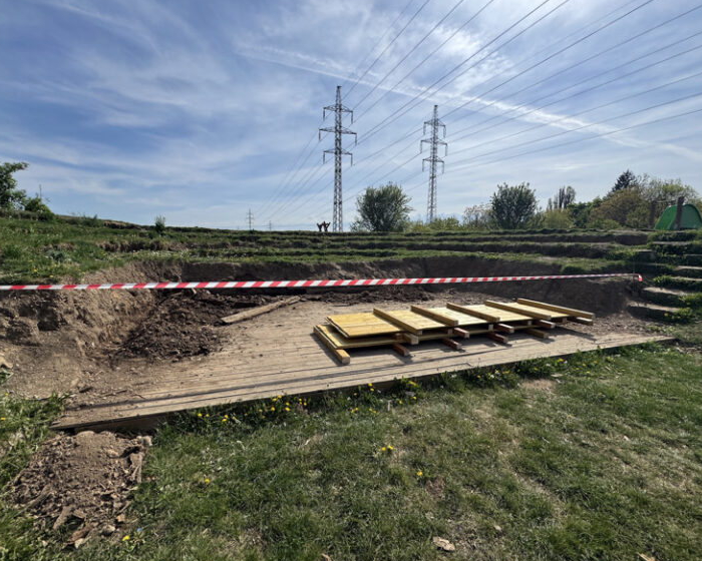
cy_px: 276
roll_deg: +0.6
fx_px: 312
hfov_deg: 96.6
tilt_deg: -5.3
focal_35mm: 15
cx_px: 326
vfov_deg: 84.0
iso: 50
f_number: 2.2
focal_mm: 2.22
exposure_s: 1/3906
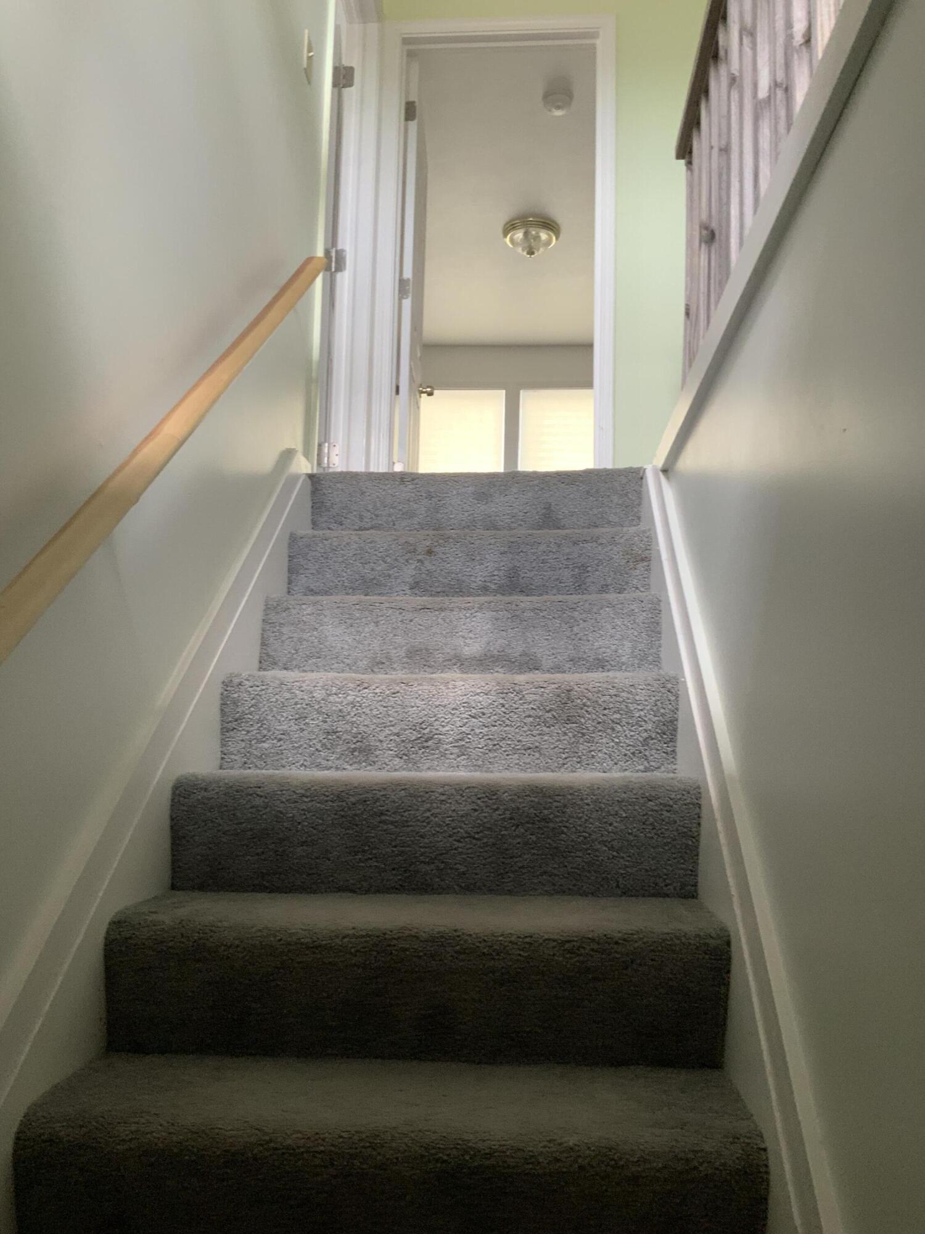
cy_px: 617
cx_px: 462
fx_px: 1033
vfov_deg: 61.7
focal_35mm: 29
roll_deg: -1.3
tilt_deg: +7.8
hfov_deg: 48.2
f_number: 1.8
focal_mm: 3
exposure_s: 1/60
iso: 200
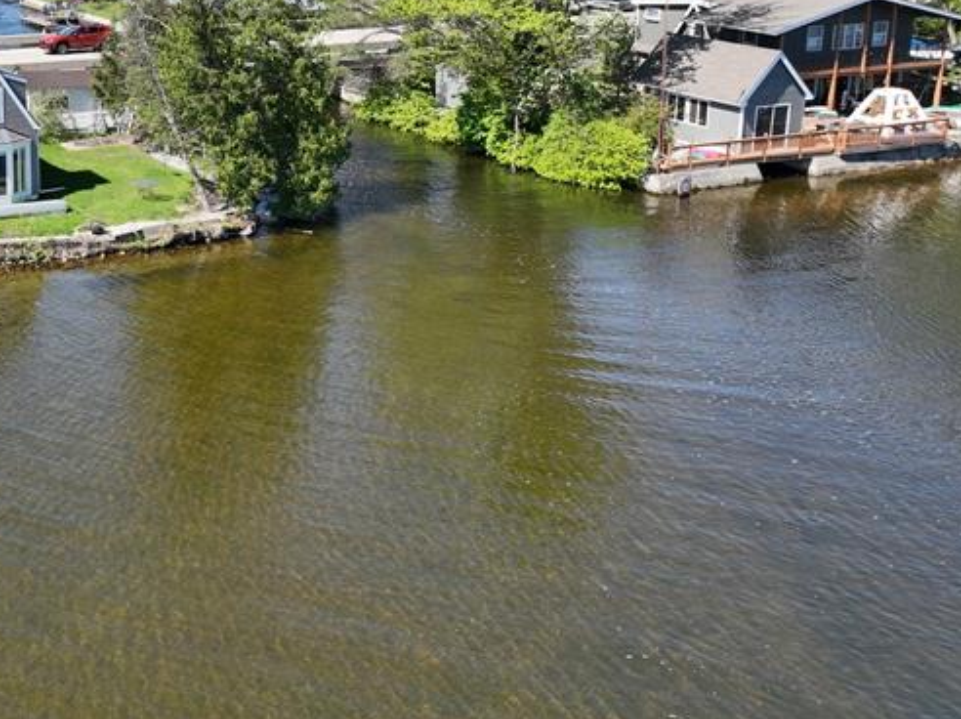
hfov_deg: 35.5
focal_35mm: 50
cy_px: 159
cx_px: 64
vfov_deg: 28.5
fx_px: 1387
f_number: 2.8
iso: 150
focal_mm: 12.29
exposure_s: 1/1250
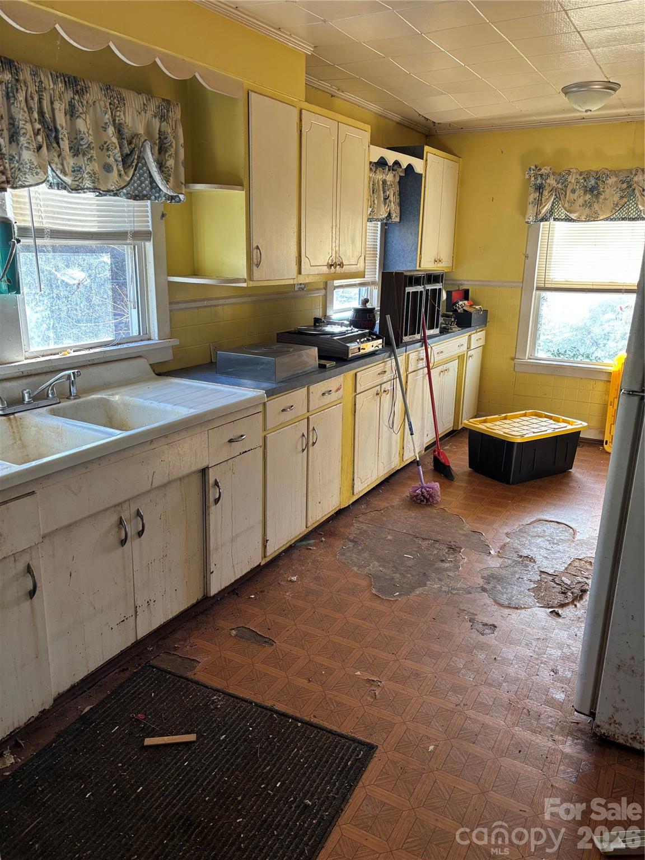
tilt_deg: -16.0
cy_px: 430
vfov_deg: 67.3
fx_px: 646
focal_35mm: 26
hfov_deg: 53.1
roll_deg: -0.2
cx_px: 322
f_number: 1.6
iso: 125
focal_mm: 5.96
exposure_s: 1/121
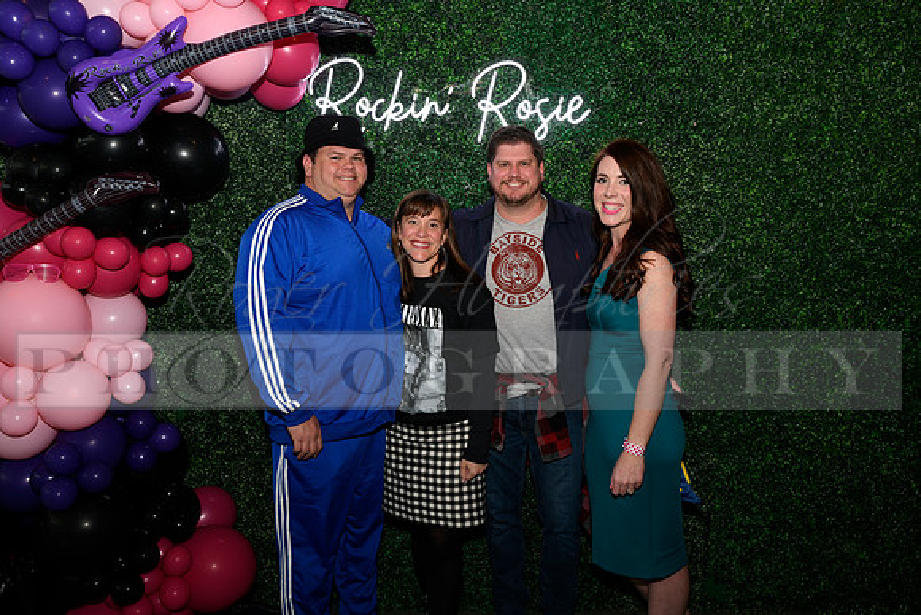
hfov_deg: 60.3
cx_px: 460
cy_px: 308
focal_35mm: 31
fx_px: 793
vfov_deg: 42.3
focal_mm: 31
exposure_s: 1/60
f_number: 6.3
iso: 500
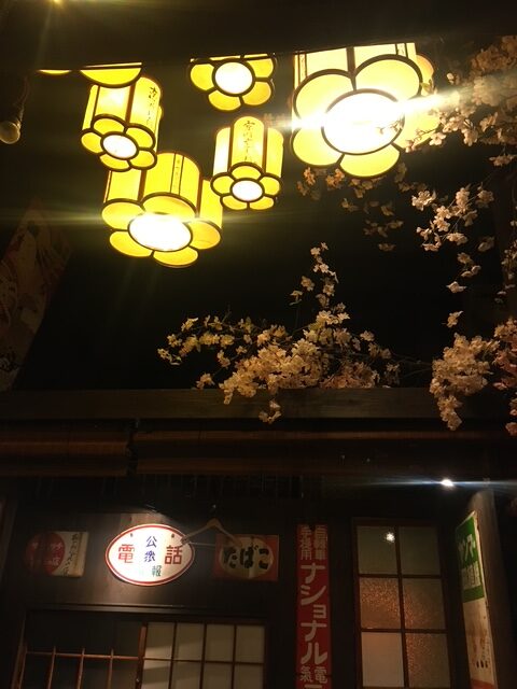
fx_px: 577
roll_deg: -3.1
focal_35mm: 29
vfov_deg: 61.7
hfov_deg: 48.2
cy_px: 344
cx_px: 258
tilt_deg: +23.4
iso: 200
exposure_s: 1/24
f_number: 2.2
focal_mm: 4.15
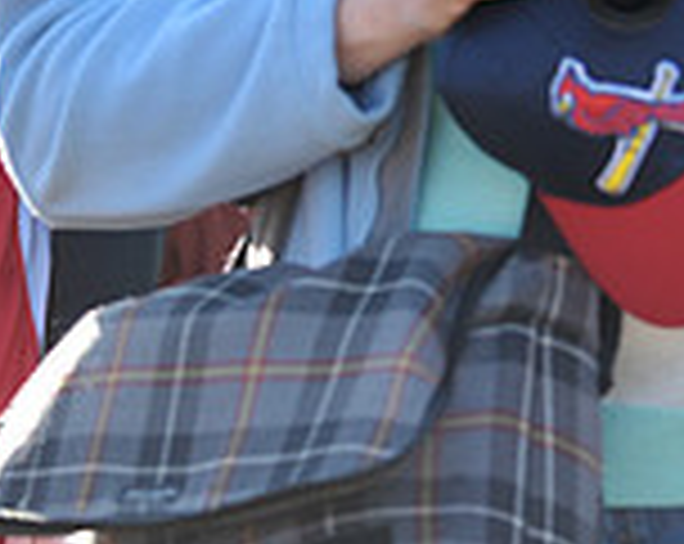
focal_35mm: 251
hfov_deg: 7.5
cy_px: 674
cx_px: -590
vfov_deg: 6.1
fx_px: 5071
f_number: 5.6
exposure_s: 1/400
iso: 400
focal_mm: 70
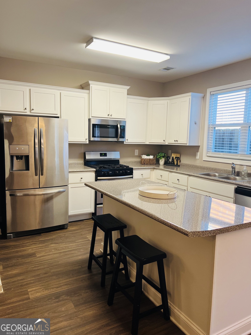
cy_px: 168
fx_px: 251
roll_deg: -1.3
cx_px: 126
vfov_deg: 67.3
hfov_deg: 53.1
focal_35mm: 26
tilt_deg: -5.7
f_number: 1.5
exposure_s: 1/75
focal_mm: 5.7
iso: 100
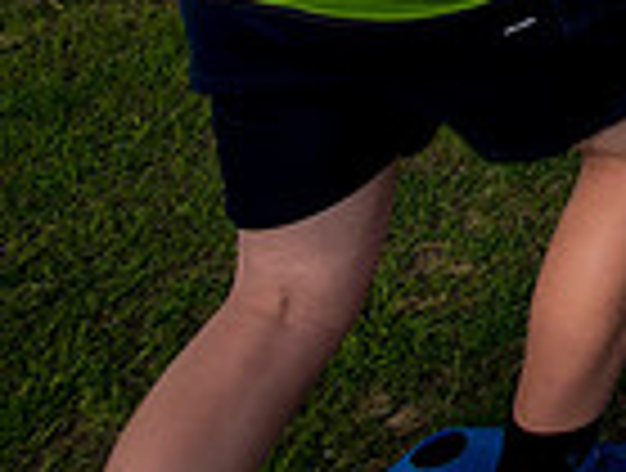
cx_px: 1374
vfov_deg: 13.9
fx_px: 1686
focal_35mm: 93
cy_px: -418
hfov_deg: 15.3
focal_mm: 20
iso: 250
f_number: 4
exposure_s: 1/2000
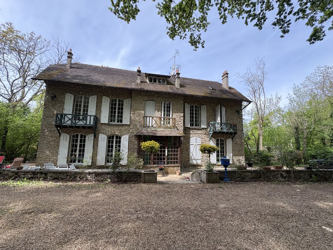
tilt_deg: +7.1
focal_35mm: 14
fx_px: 135
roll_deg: -1.3
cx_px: 166
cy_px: 125
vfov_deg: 85.7
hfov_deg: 102.1
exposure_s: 1/488
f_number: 2.2
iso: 64
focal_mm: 2.22
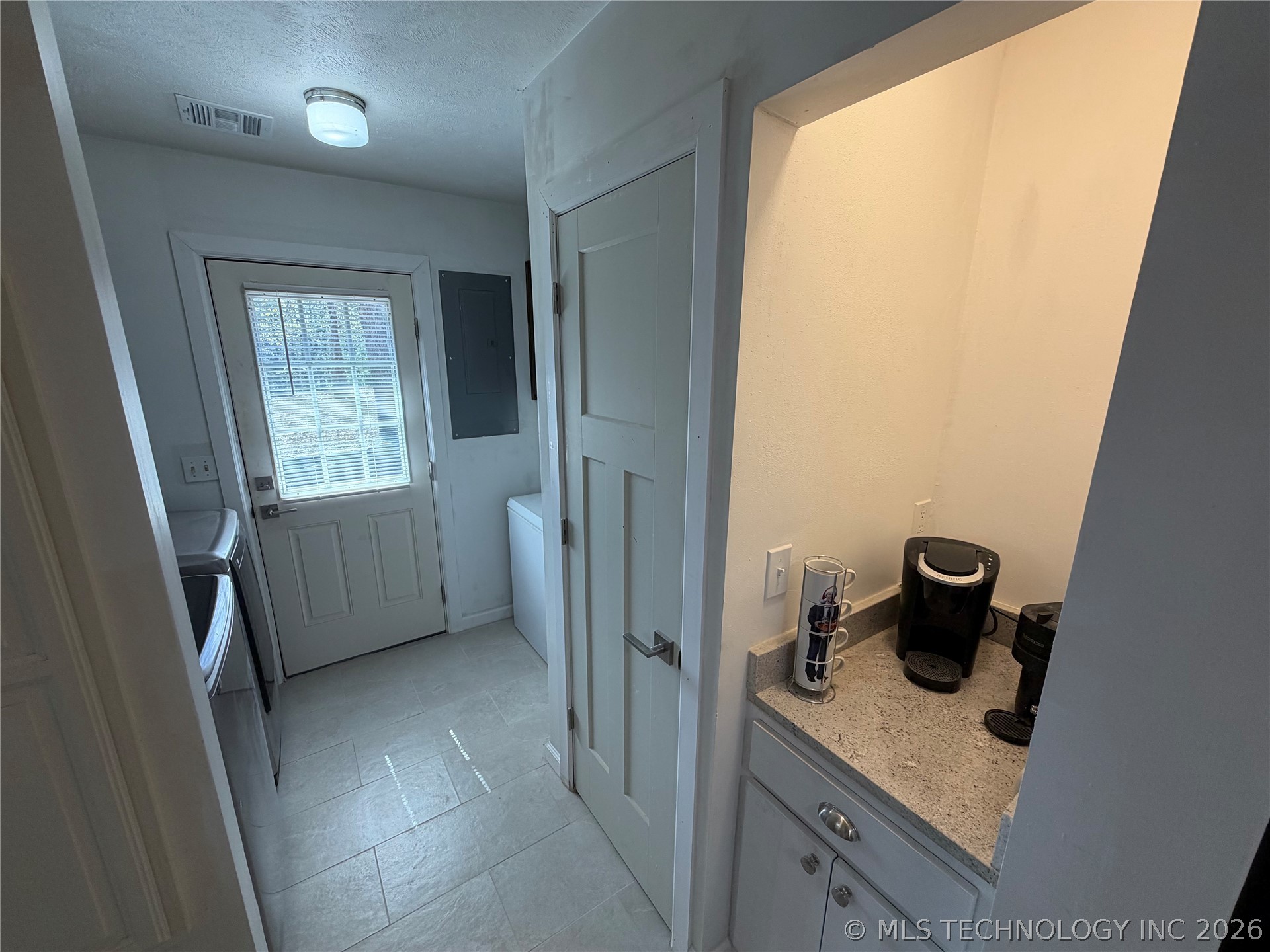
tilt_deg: -14.2
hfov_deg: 102.1
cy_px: 476
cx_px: 635
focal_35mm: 14
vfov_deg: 85.7
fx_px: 514
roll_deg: +0.2
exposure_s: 1/120
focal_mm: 2.22
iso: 100
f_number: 2.2
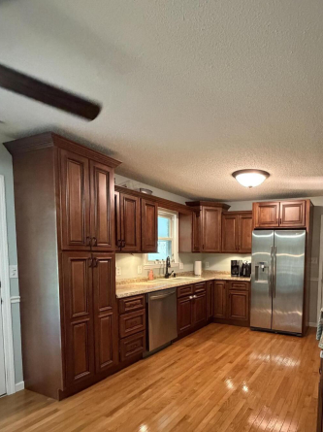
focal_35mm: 21
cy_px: 275
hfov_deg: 60.2
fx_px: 262
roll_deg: -1.2
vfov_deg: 77.3
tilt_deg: -4.9
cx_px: 240
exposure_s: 1/60
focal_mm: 2.22
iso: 1000
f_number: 2.2
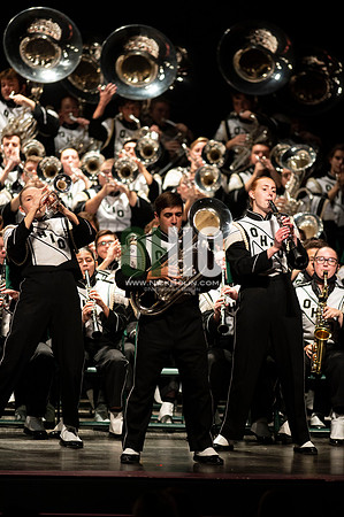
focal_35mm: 300
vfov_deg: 6.9
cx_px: 172
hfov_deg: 4.6
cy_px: 258
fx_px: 4310
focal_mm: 300
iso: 3200
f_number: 2.8
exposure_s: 1/500
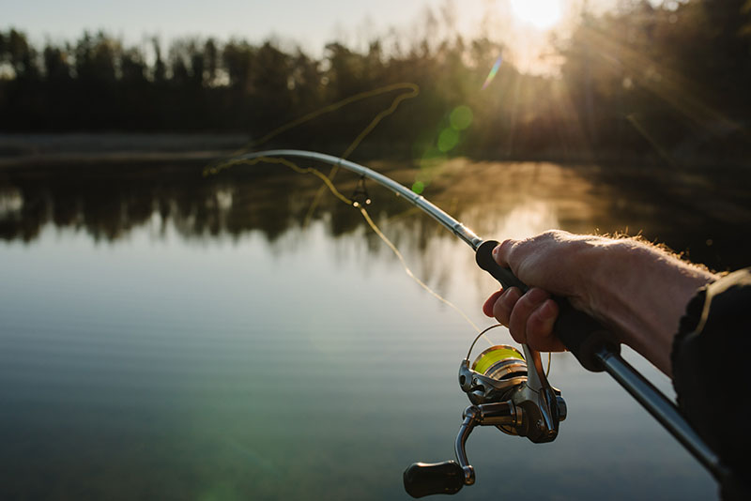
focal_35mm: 35
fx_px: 730
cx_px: 376
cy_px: 250
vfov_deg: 37.9
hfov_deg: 54.4
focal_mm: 35
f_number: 6.3
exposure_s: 1/1000
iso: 100
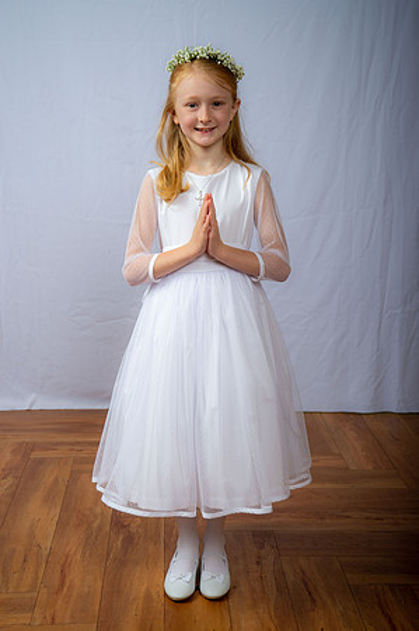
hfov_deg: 24.6
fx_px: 962
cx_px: 210
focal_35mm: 55
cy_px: 316
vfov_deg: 36.3
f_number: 6.3
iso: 250
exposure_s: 1/200
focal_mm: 55
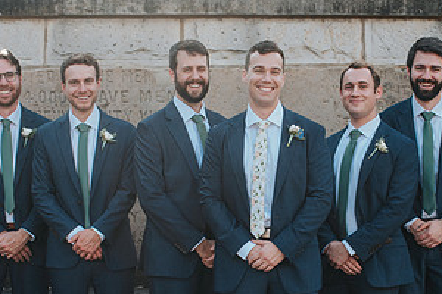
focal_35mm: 73
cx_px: 263
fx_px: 896
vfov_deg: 18.5
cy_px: 236
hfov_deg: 27.6
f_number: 4
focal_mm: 35
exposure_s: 1/1000
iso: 1000
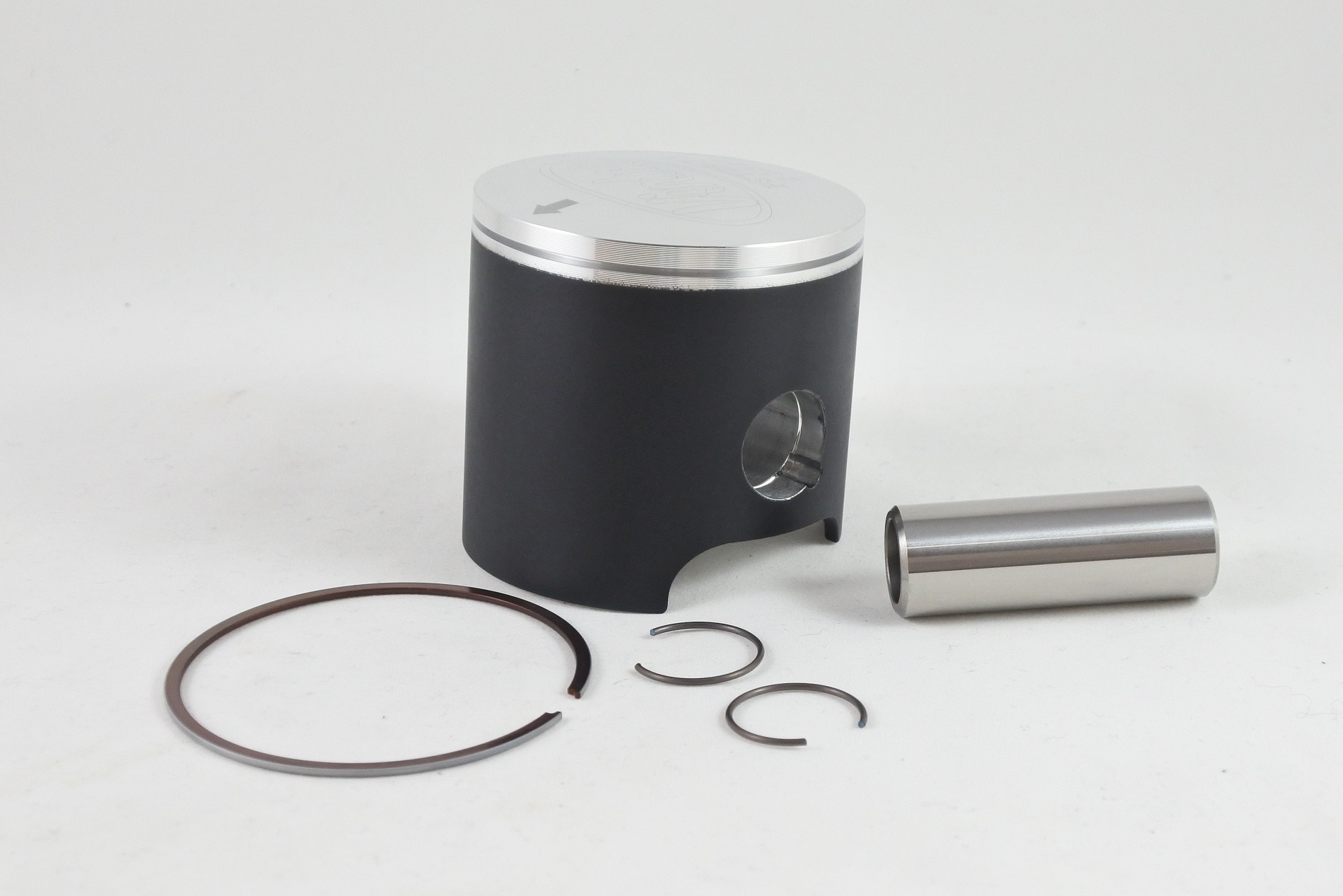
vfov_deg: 29.2
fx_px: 1716
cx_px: 672
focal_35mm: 46
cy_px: 448
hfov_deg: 42.7
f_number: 4.5
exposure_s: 1/125
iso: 560
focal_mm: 17.2
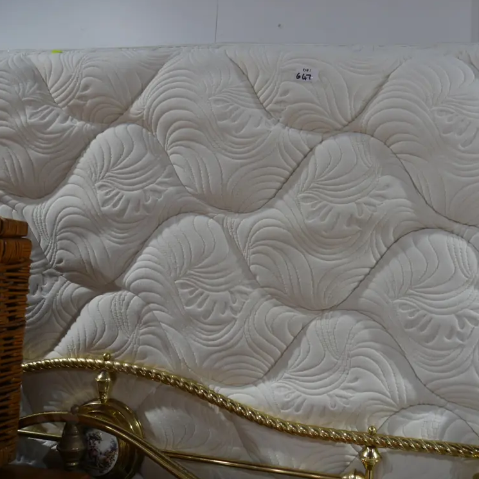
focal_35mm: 34
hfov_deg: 47.9
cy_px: 233
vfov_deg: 48.4
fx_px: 532
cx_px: 305
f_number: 3.5
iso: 400
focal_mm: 14
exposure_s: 1/60
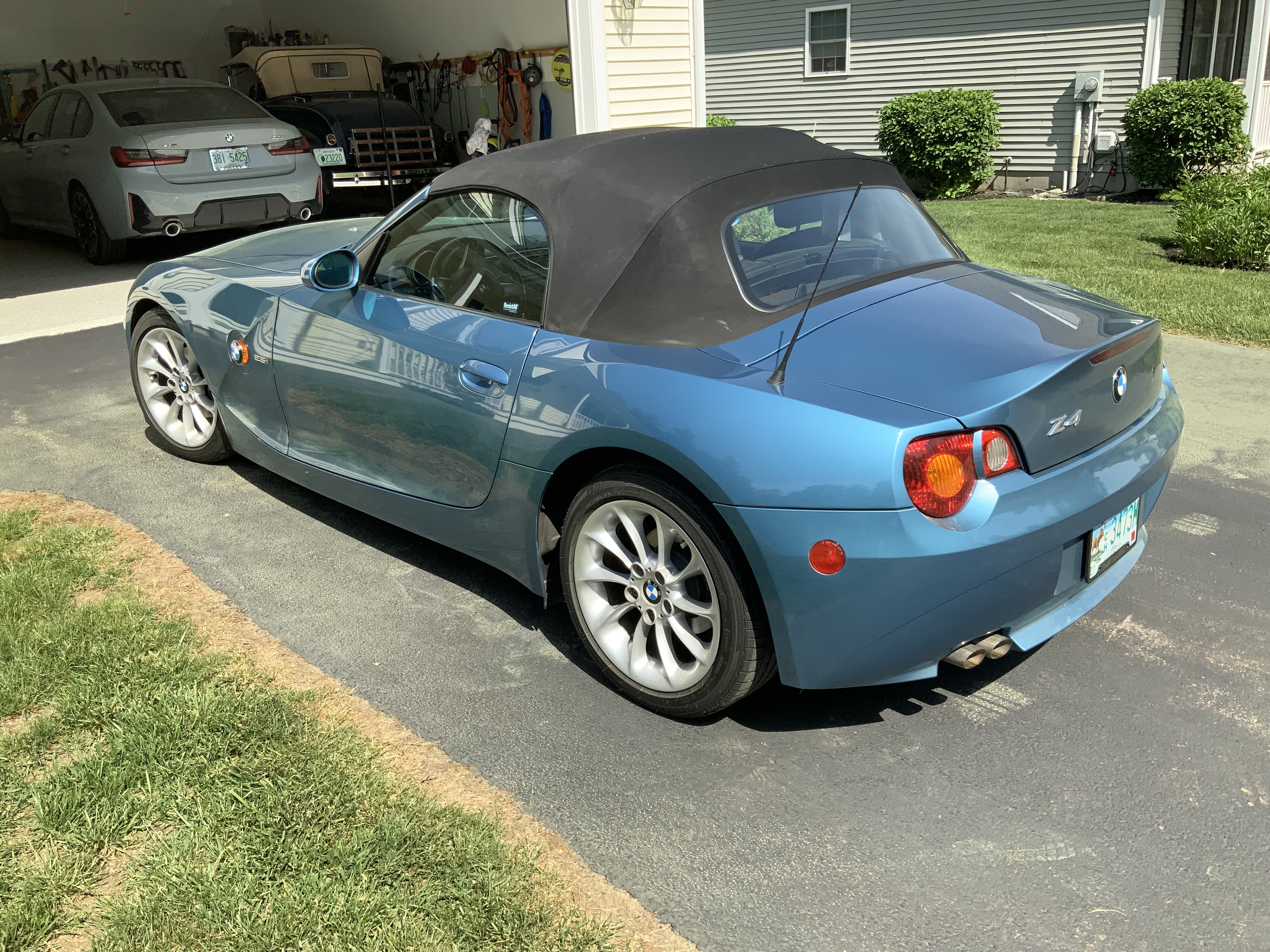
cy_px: 476
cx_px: 635
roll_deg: +3.8
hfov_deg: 61.7
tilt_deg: -20.8
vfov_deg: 48.2
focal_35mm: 29
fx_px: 1064
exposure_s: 1/944
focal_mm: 3
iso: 16
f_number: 1.8
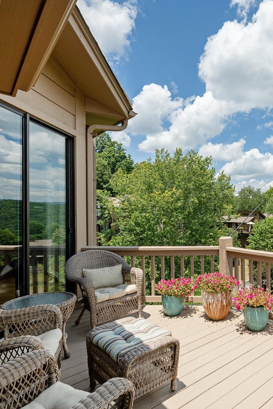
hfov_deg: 51.0
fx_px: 250
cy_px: 210
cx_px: 243
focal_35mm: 22
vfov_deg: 78.6
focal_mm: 14
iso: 320
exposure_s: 1/1000
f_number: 7.1
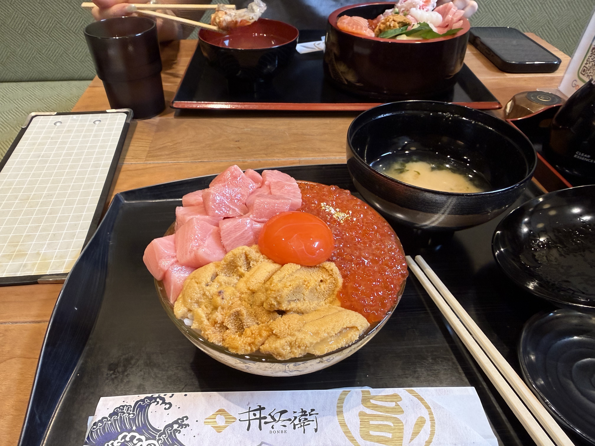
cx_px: 298
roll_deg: +0.7
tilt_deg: -40.2
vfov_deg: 56.8
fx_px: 413
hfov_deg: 71.6
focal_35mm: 24
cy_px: 223
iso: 250
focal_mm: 2.22
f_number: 2.2
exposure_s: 1/50
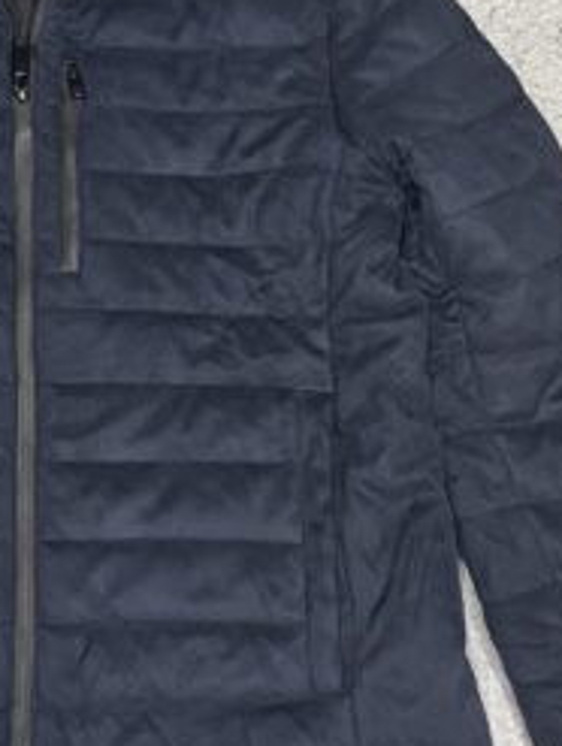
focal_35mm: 56
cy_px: 116
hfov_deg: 25.1
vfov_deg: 33.0
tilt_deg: -71.5
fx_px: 1209
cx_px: 27
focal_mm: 4.2
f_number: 1.6
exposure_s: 1/50
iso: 320
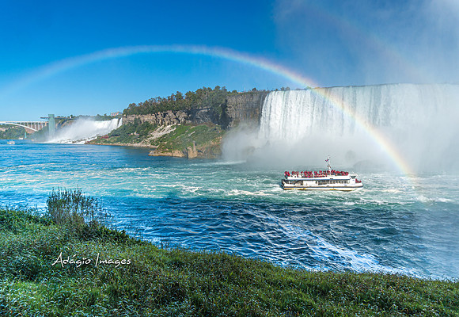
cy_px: 159
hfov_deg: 69.9
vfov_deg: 51.5
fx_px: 328
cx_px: 222
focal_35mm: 25
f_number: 5.6
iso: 100
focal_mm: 16
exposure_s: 1/1250
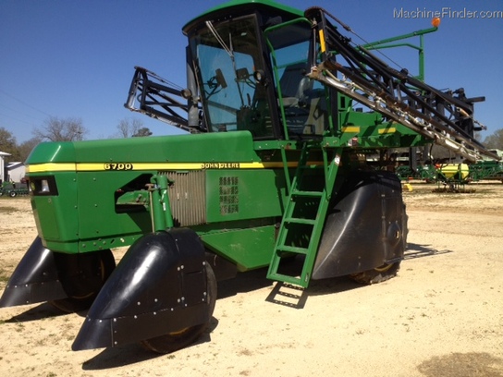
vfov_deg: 40.7
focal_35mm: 35
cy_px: 188
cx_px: 252
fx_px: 509
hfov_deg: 52.6
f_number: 2.4
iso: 50
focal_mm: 4.28
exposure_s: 1/1905
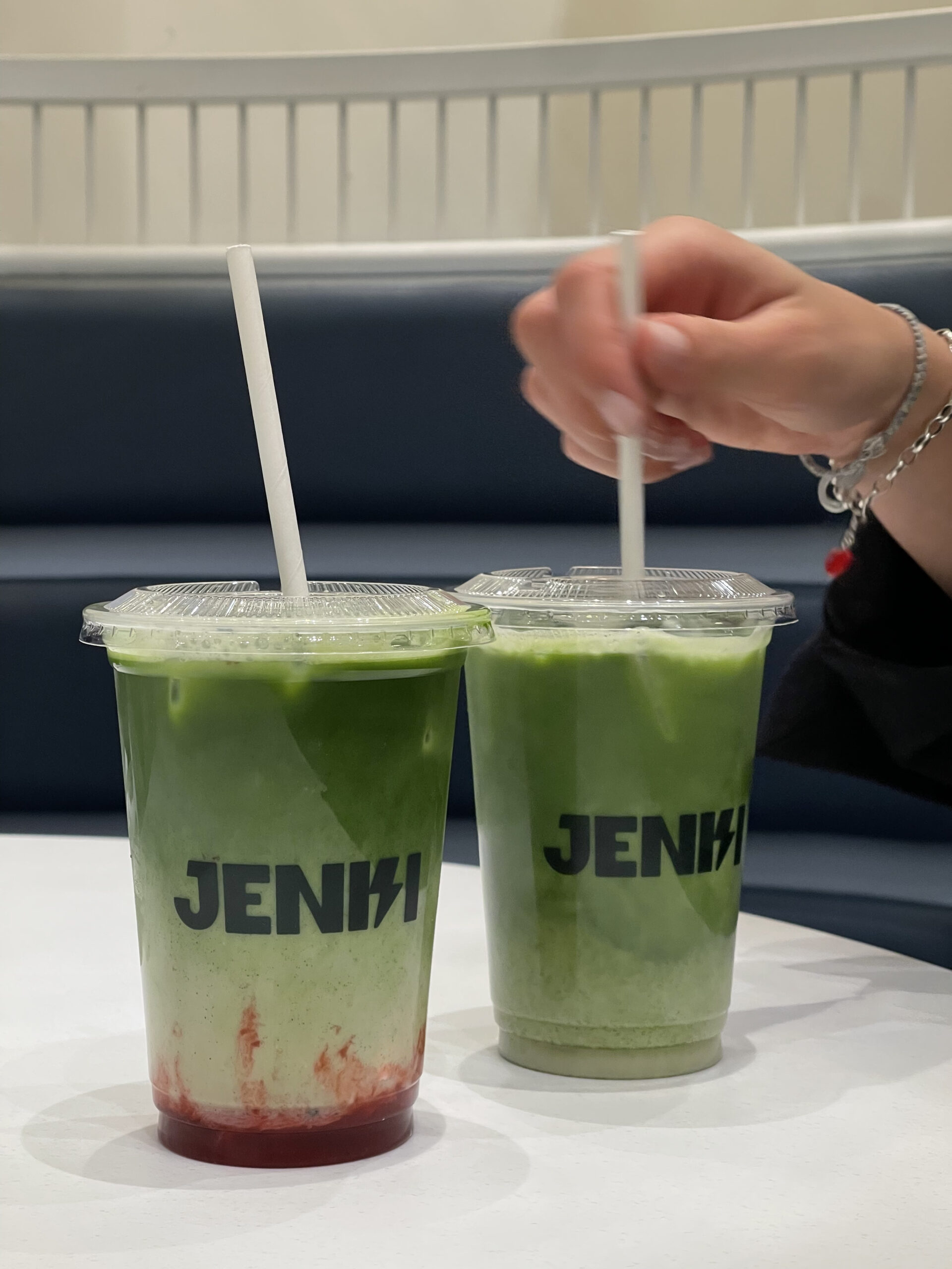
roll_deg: +0.2
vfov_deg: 30.3
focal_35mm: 64
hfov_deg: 22.9
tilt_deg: -3.4
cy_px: 634
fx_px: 2347
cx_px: 476
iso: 125
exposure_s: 1/100
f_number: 2.2
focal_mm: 7.5
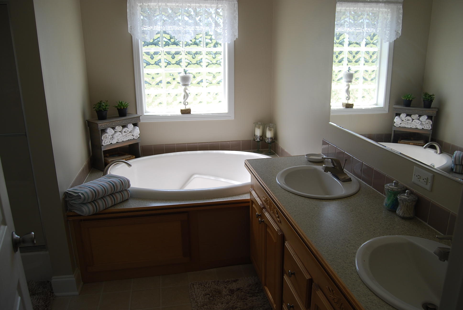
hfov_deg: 67.3
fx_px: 348
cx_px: 232
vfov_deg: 48.0
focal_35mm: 27
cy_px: 155
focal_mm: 18
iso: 110
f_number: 5.6
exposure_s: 1/125
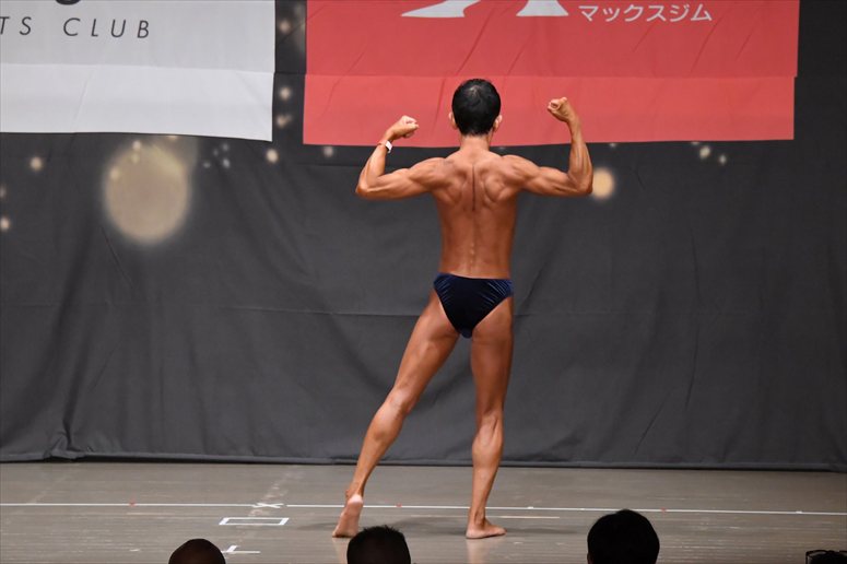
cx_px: 424
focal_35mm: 202
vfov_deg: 6.8
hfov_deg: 10.2
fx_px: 4750
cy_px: 282
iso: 6400
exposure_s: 1/400
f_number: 5.6
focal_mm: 135
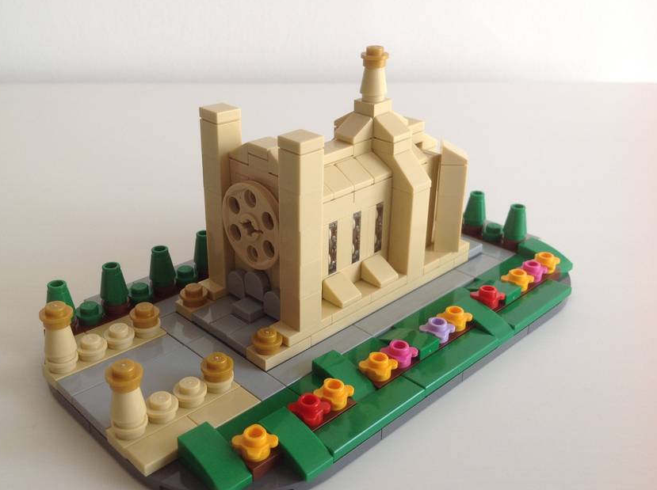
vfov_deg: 37.6
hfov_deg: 49.0
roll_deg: -1.9
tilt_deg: -27.5
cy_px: 249
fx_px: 720
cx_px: 307
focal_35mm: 38
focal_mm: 4.28
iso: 50
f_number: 2.4
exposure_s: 1/40
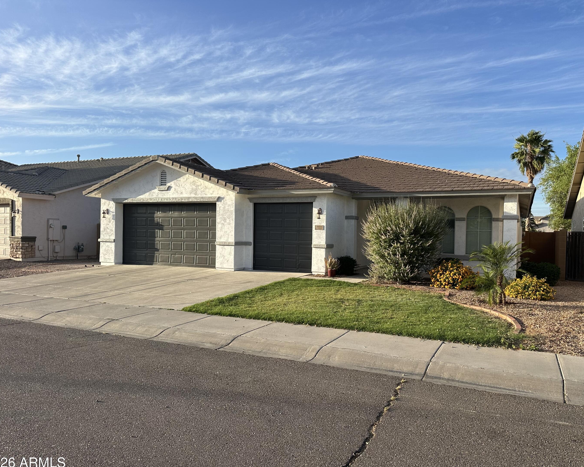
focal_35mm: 26
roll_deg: -1.0
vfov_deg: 54.9
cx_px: 308
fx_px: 449
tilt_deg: -0.1
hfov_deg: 66.0
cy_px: 242
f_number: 1.78
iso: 80
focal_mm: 6.86
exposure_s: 1/2353
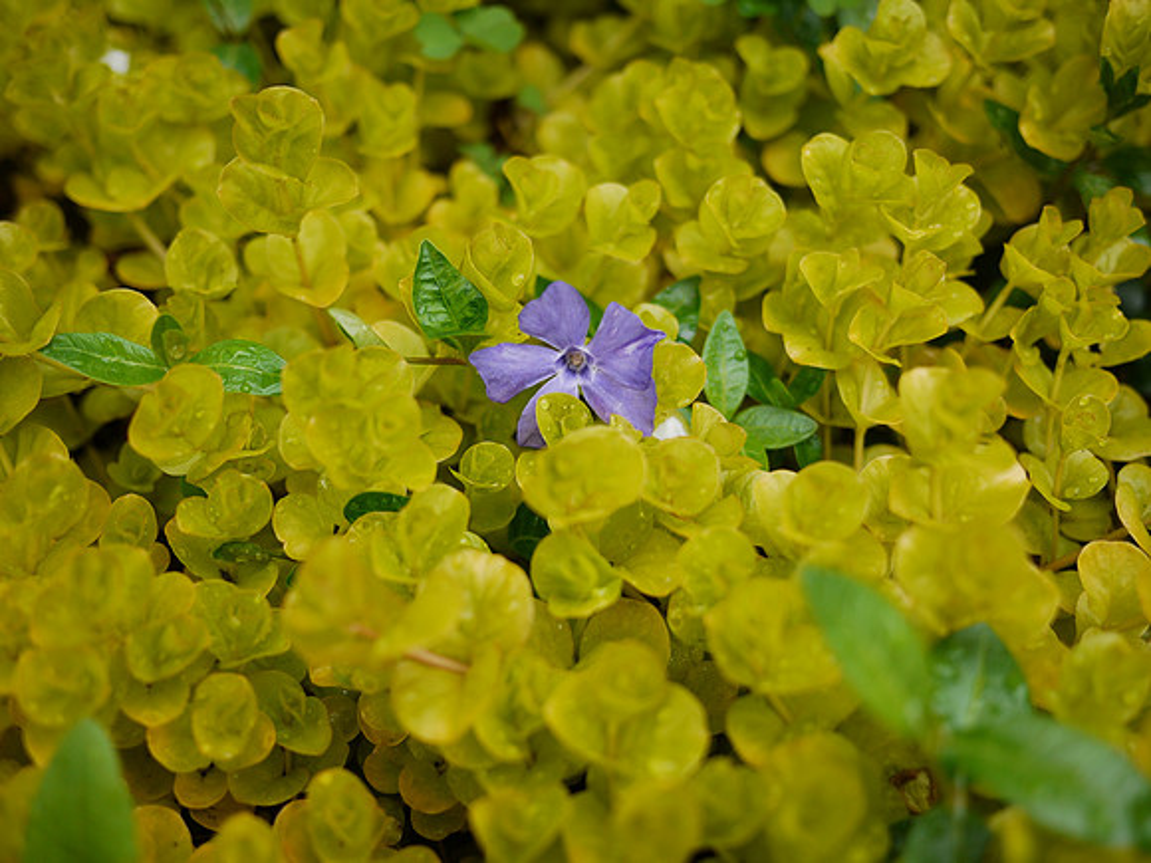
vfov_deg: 36.0
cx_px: 576
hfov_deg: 46.8
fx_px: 1330
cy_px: 432
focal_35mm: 40
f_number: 2
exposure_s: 1/125
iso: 100
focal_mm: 20
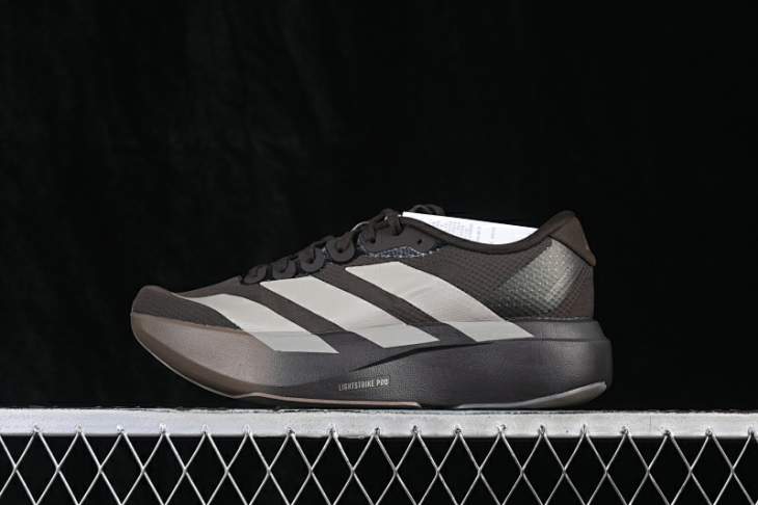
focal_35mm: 75
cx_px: 379
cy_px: 252
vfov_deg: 18.2
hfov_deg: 27.0
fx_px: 1578
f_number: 6.3
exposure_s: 1/60
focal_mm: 50
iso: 160
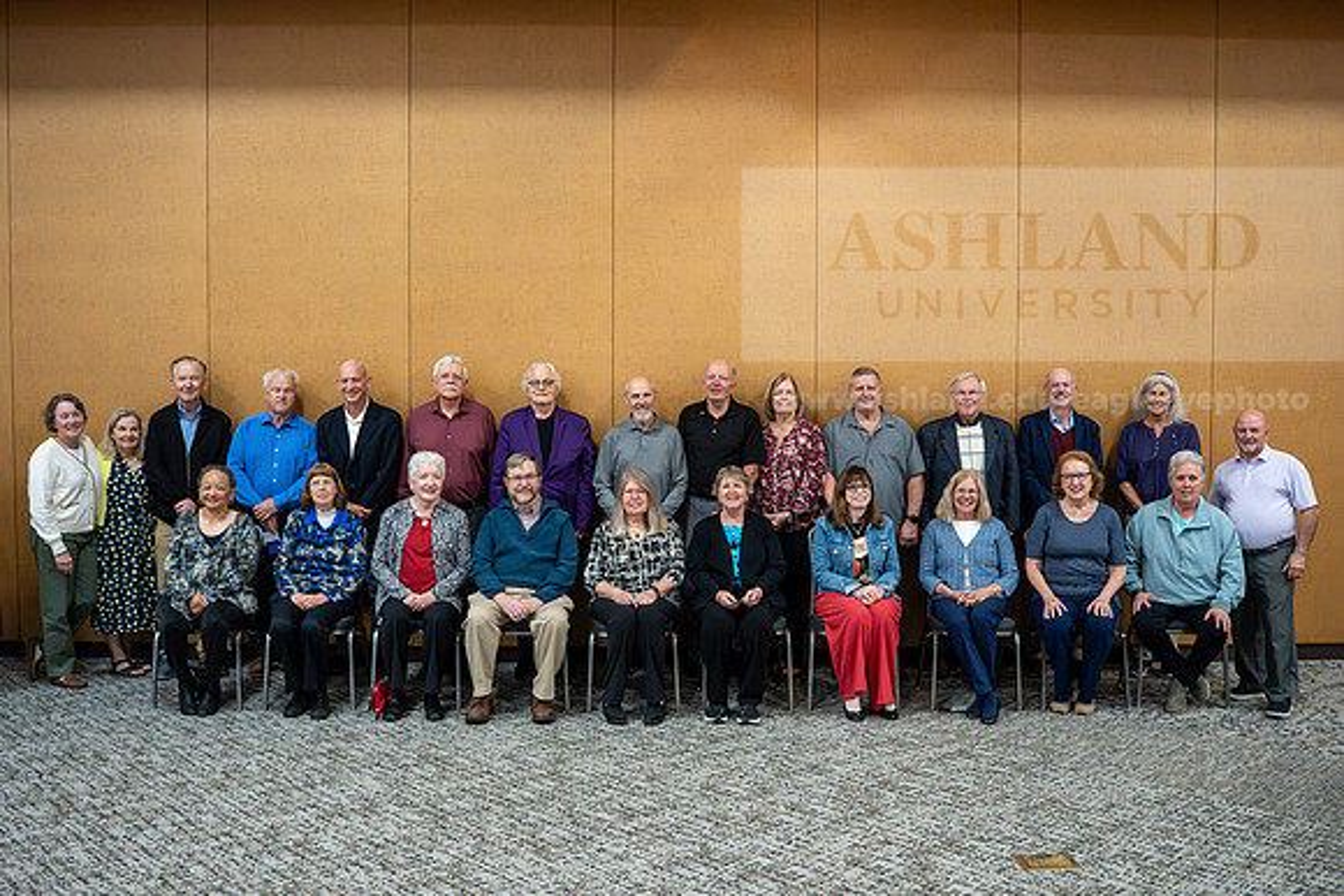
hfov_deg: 59.3
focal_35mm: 32
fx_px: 1181
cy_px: 447
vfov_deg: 41.6
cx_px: 679
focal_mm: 28
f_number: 2.8
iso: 5000
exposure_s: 1/320
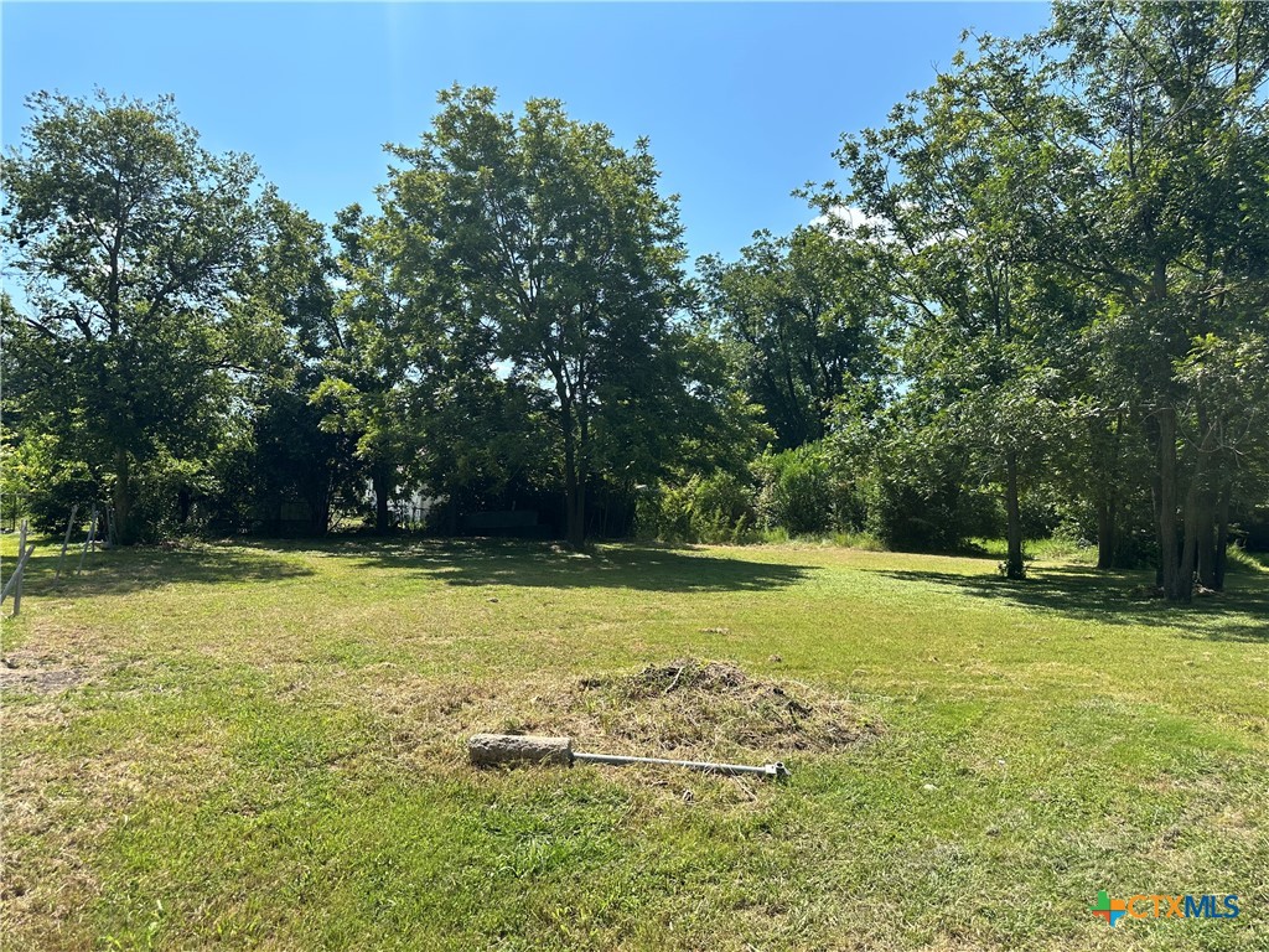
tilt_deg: +3.2
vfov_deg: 56.8
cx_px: 634
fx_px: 880
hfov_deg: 71.6
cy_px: 476
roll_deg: -1.1
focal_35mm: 24
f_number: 1.78
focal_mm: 6.86
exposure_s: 1/3472
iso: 80
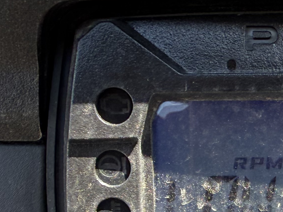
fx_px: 695
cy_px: 225
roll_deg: -2.1
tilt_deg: -32.1
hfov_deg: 21.6
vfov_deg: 16.9
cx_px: 324
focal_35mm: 85
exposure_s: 1/224
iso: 64
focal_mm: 2.22
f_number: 2.2
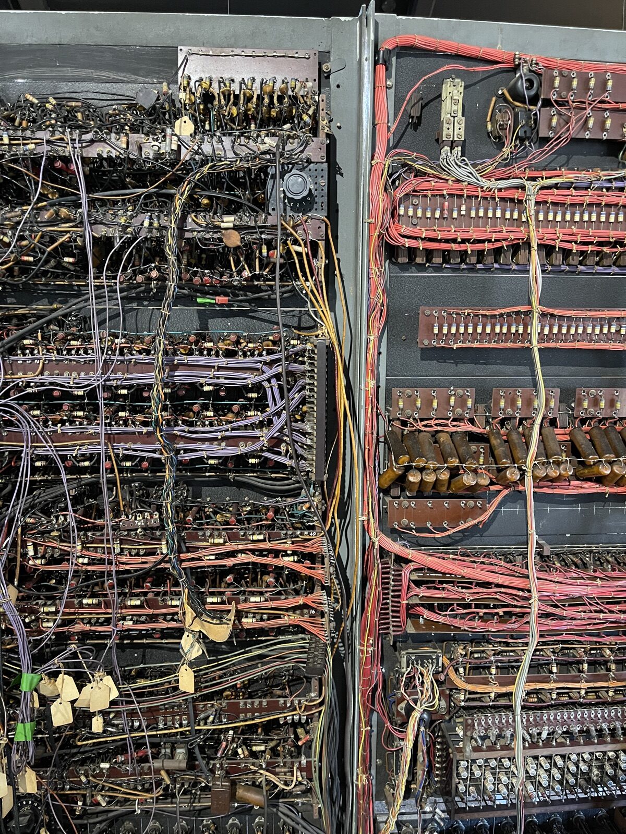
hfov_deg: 54.9
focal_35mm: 25
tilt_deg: -9.6
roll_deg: +0.1
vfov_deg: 69.4
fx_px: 603
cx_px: 313
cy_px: 417
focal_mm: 5.1
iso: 640
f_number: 1.6
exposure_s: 1/37
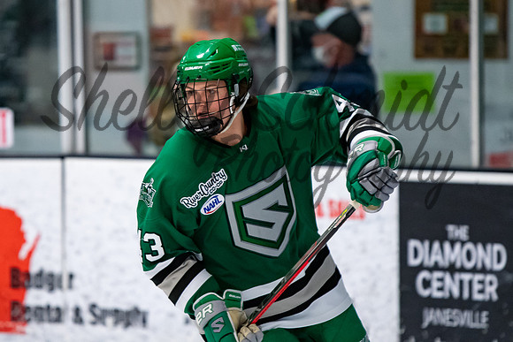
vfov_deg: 3.3
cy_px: 122
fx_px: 5995
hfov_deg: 4.9
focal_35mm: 421
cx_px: 197
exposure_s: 1/800
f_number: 2.8
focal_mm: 200
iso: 1600
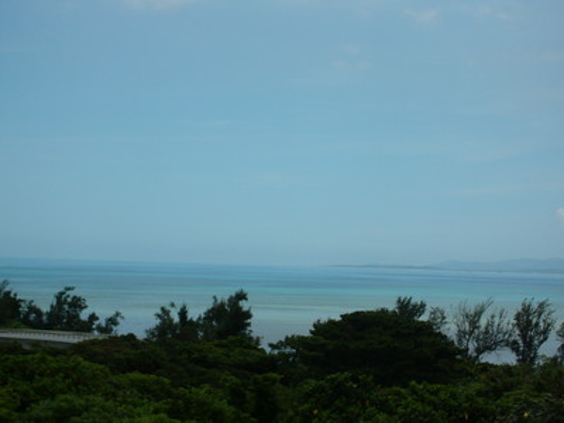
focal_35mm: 105
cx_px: 282
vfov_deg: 14.1
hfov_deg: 18.7
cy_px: 212
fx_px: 1711
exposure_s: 1/80
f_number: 14
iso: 50
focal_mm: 17.4
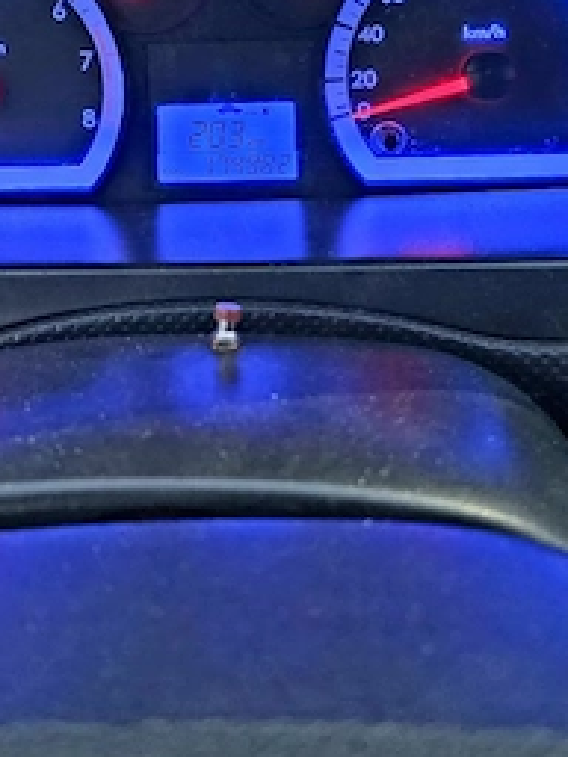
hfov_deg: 39.6
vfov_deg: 51.0
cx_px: 243
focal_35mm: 36
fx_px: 788
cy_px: 299
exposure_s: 1/50.3
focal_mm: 6.25
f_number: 1.7
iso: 2000
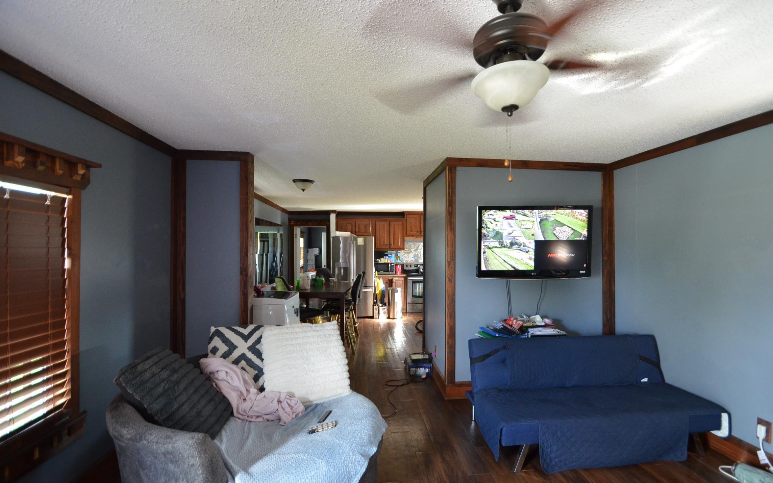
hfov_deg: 97.8
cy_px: 236
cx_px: 401
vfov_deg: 71.2
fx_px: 337
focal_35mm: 16
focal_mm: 10
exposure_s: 1/30
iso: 1400
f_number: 3.5
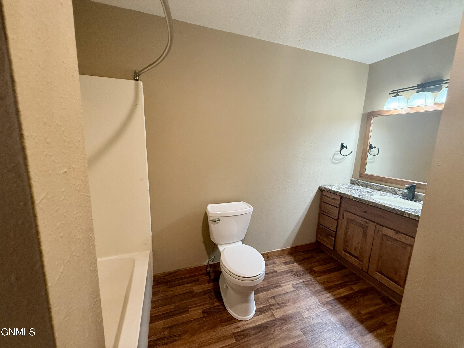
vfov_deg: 85.7
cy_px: 174
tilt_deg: -8.1
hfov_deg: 102.1
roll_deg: -1.9
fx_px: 188
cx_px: 232
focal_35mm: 14
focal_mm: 2.22
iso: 250
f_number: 2.2
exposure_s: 1/60
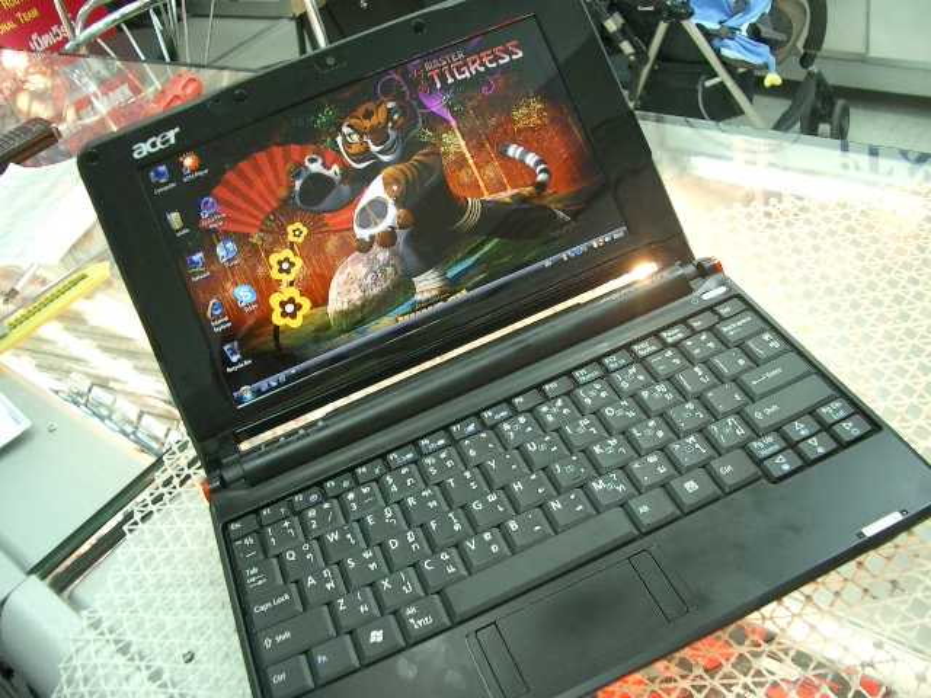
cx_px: 466
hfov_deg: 52.6
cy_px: 349
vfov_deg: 40.7
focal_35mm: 35
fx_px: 941
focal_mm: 5.8
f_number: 2.6
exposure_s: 1/20
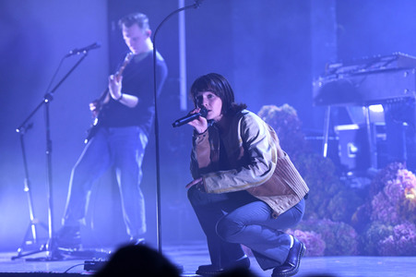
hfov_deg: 15.8
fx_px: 1501
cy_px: 138
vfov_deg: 10.5
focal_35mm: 130
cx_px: 208
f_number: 3.2
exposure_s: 1/400
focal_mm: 130
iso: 1600
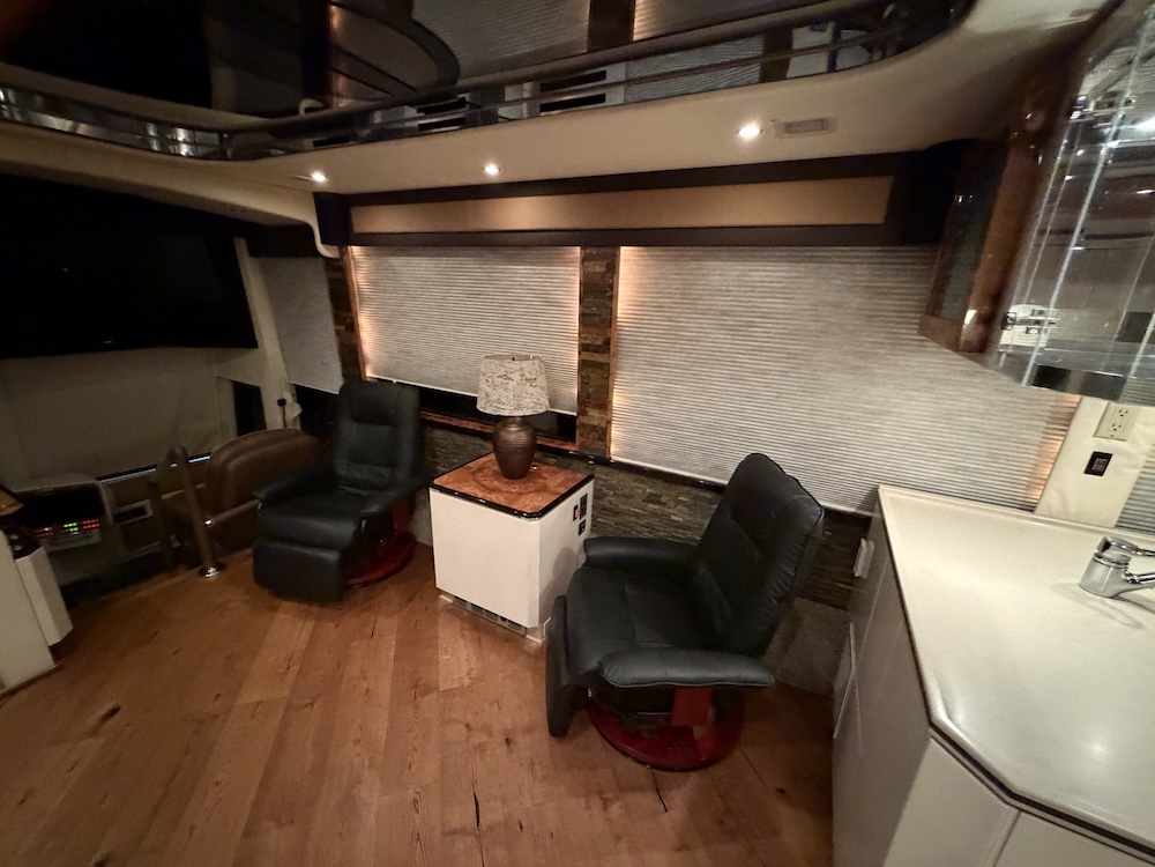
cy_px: 434
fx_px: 467
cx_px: 578
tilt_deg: -18.2
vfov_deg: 85.7
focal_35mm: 14
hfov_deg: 102.1
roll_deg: -0.9
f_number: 2.2
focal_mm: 2.22
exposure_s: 1/30
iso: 1250
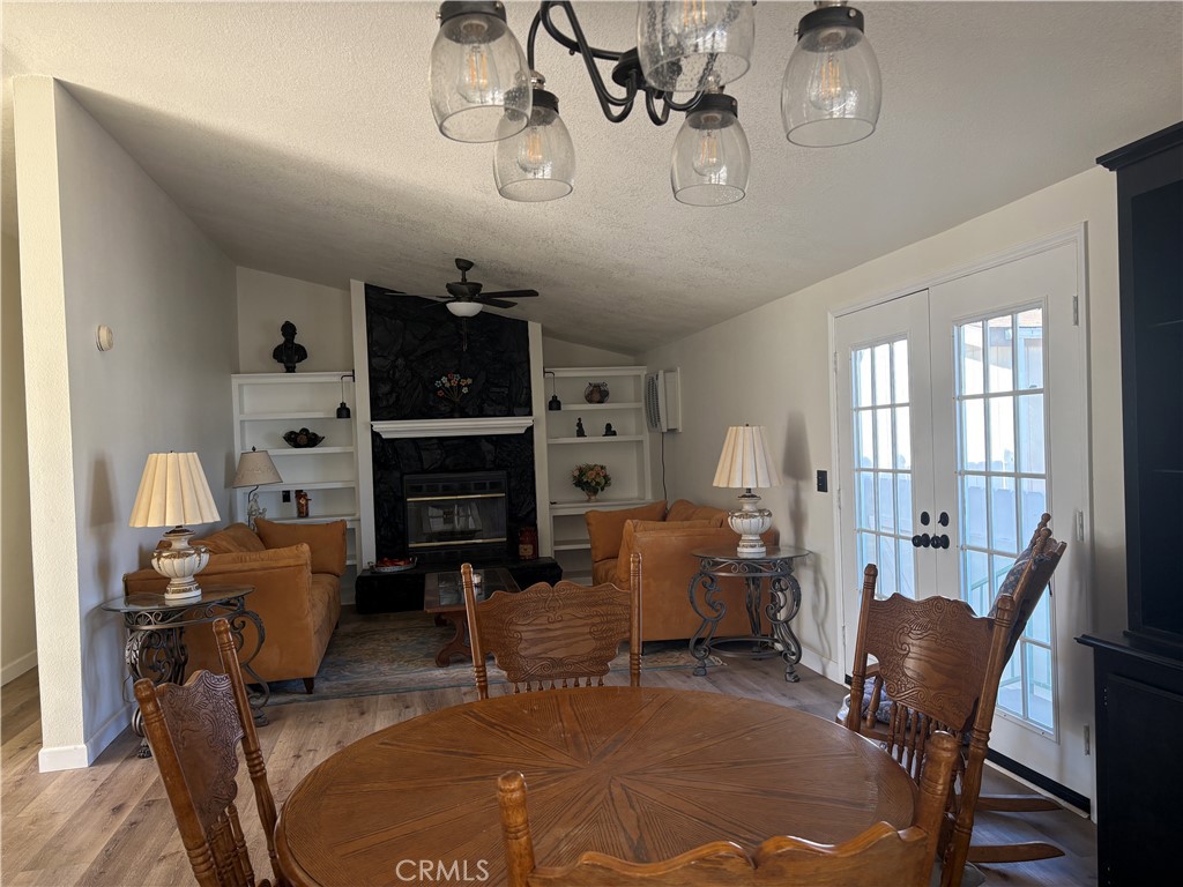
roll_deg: +2.4
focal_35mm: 26
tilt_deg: -1.0
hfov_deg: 67.3
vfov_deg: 53.1
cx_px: 592
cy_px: 444
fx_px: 889
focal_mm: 5.96
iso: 100
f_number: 1.6
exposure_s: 1/121
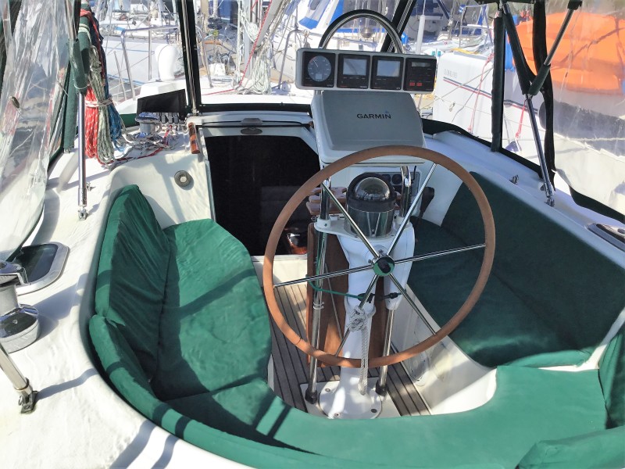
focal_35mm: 31
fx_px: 560
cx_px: 312
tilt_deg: -23.4
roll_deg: -0.6
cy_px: 234
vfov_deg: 45.4
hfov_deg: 58.4
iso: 25
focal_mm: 3.3
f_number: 2.4
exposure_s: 1/1664
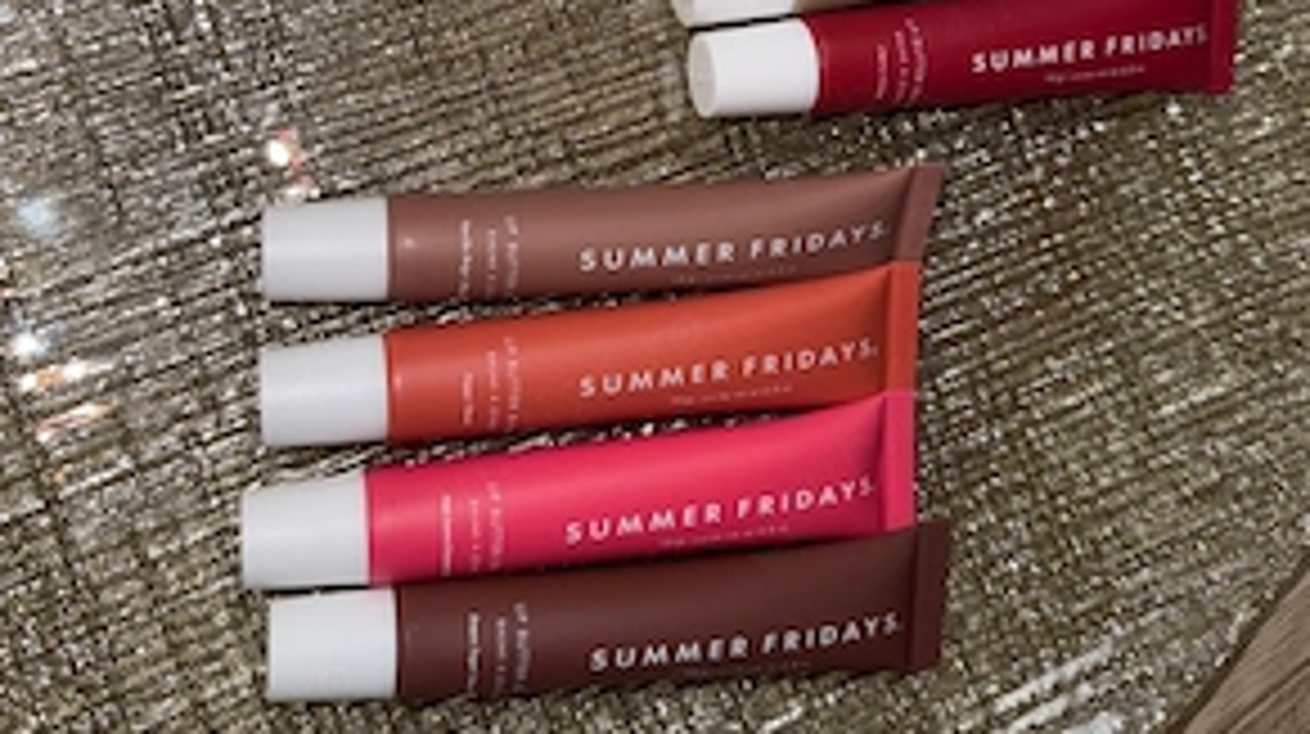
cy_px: 122
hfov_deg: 55.3
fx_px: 1249
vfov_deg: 31.7
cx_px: 648
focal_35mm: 36
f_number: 1.78
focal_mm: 6.76
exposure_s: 1/81
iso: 50
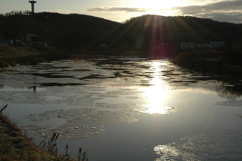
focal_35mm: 52
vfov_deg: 25.7
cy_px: 80
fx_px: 353
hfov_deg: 37.9
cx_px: 121
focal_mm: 35
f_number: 11
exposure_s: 1/500
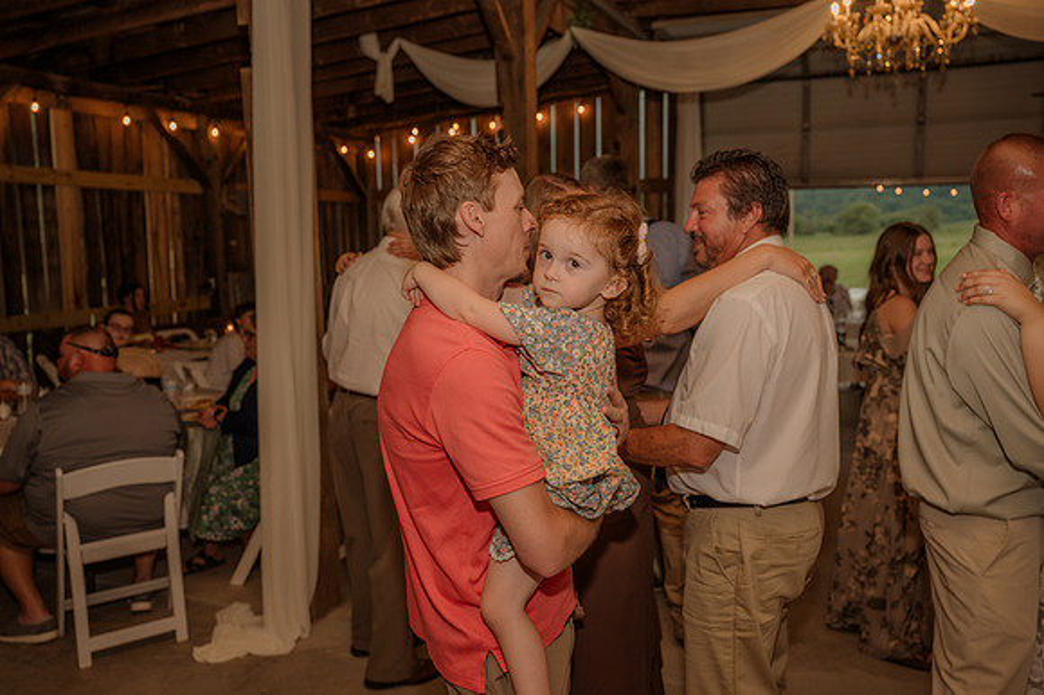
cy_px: 348
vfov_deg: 42.9
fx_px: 884
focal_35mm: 30
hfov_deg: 61.1
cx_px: 522
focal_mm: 30.5
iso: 320
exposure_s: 1/200
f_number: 4
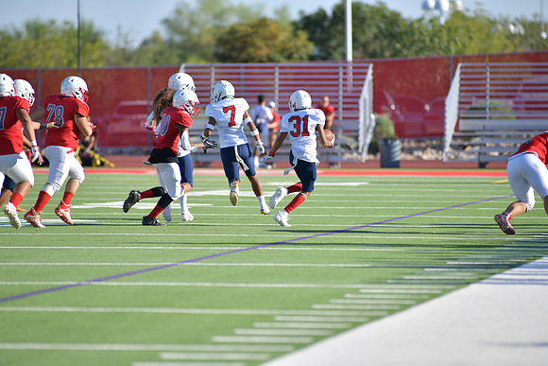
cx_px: 274
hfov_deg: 6.9
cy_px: 183
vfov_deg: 4.6
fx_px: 4568
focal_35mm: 300
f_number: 3.5
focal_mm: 300
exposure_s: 1/2000
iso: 180
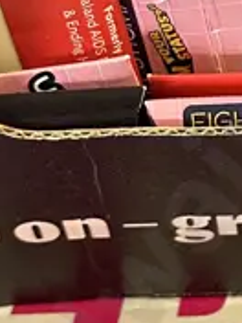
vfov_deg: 14.1
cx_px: 293
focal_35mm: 140
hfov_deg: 10.4
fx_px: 1305
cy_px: 88
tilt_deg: -51.1
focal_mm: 6.86
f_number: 1.78
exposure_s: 1/50
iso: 400
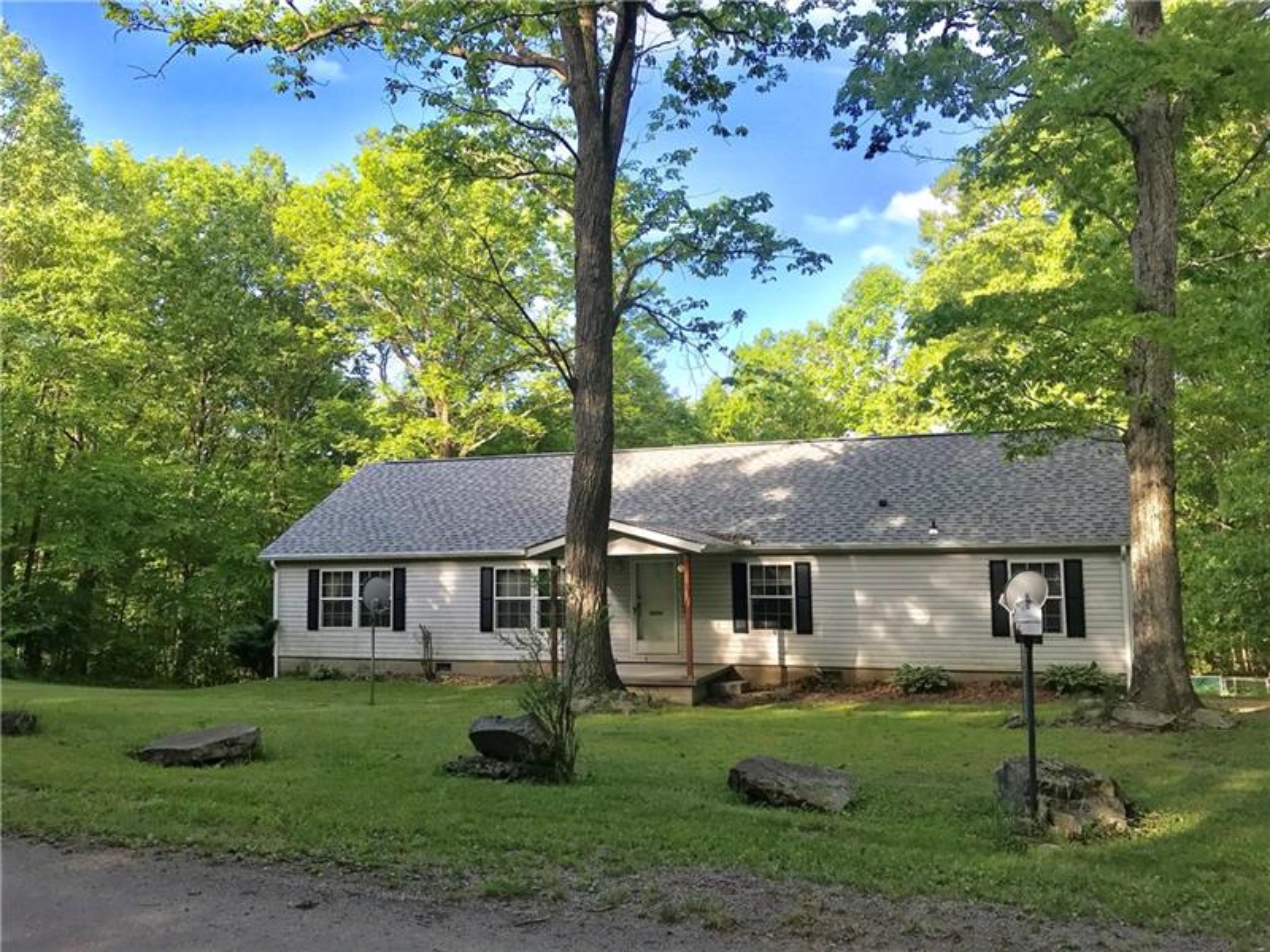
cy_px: 476
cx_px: 635
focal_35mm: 28
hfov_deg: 63.4
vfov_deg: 49.7
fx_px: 1027
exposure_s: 1/435
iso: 20
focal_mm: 3.99
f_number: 1.8
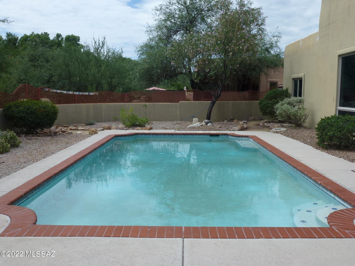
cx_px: 178
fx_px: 308
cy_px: 133
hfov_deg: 60.0
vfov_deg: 46.8
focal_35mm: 30
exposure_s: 1/1300
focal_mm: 5.4
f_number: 3.5
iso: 100
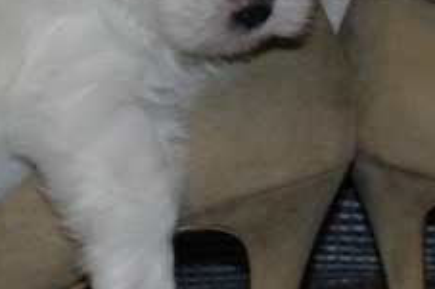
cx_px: 313
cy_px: 50
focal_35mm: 140
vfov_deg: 9.8
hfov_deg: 14.6
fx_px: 1690
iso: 400
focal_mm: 29
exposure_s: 1/45
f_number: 4.3
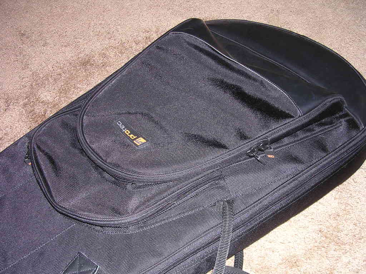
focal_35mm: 38
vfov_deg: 37.7
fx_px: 402
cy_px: 137
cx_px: 183
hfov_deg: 49.0
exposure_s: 1/60.1
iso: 138
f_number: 2.8
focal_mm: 5.8
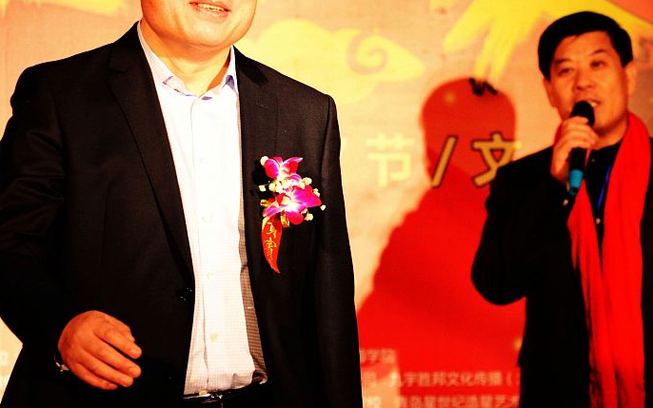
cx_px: 329
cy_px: 75
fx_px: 3684
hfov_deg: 10.1
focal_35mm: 207
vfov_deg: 6.3
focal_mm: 116
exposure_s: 1/1000
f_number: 5
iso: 3200
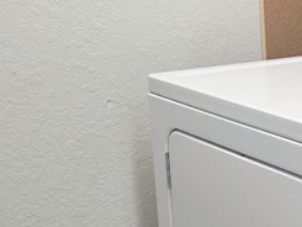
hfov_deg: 19.1
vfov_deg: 15.3
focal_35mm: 96
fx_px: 838
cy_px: 201
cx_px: 380
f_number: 1.8
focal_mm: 5.4
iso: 125
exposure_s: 1/120
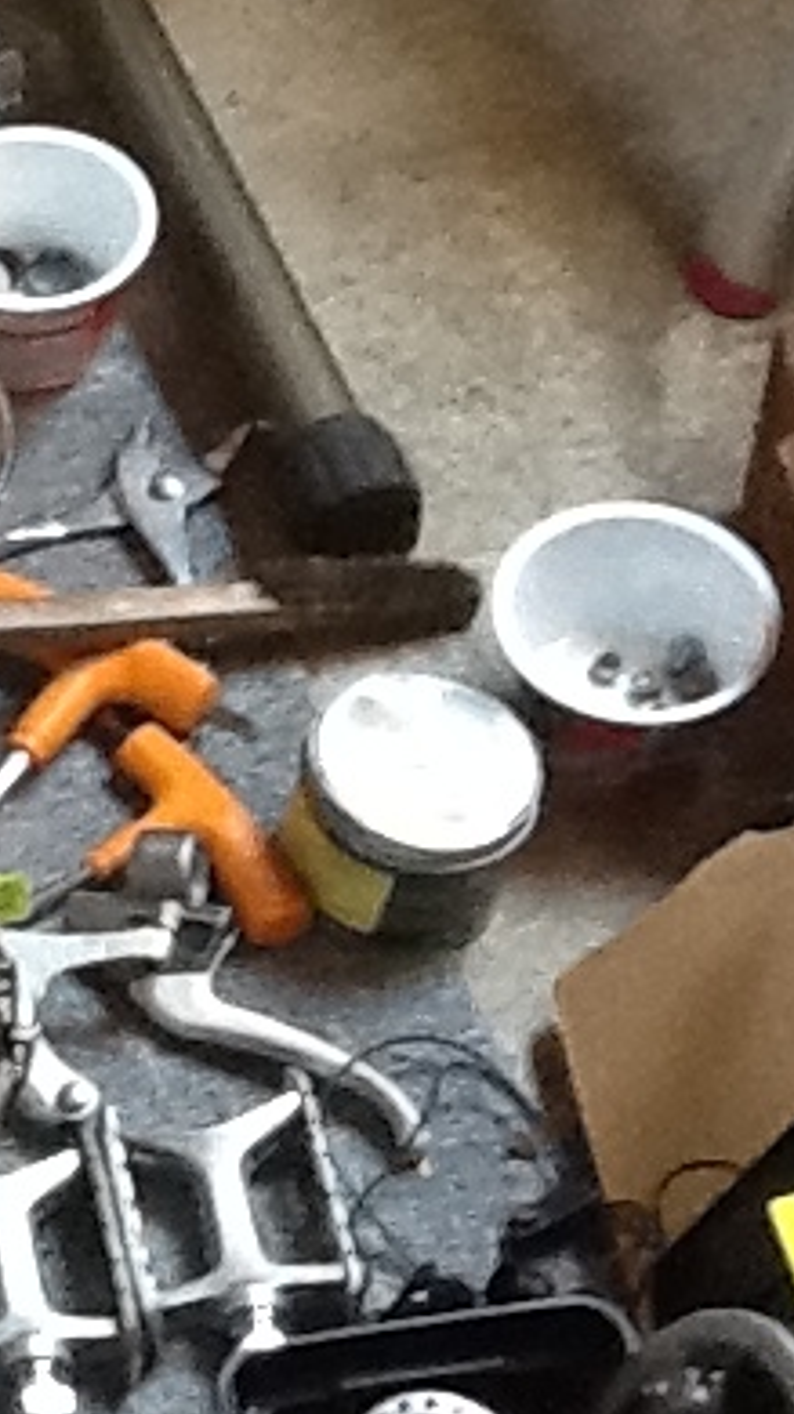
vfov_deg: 18.1
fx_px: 4422
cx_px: -921
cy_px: 489
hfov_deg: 9.4
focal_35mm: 118
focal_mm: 2.03
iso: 160
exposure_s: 1/30
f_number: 2.4
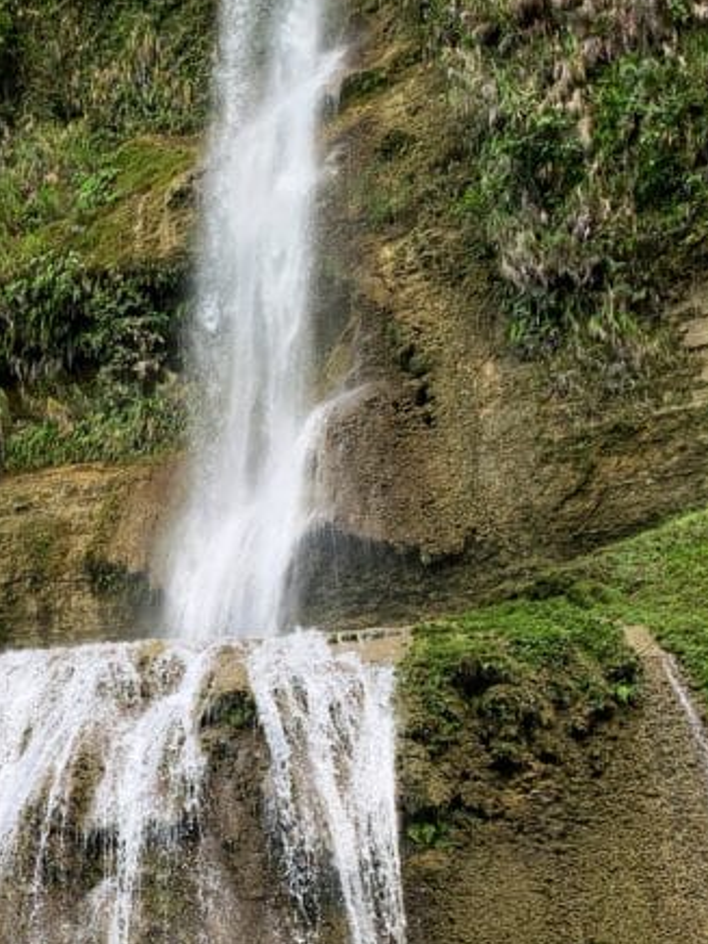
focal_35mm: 61
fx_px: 1664
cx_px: 117
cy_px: 658
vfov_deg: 31.3
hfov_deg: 23.6
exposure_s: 1/323
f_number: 1.8
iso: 25
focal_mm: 4.25
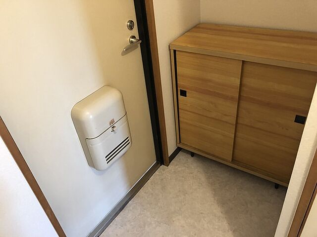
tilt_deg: -33.9
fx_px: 256
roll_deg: +6.8
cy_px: 118
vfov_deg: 49.7
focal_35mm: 28
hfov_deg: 63.4
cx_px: 158
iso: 80
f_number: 1.8
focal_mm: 3.99
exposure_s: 1/15
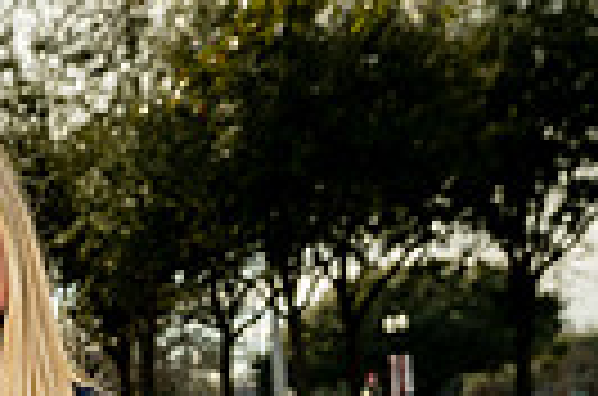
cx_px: 40
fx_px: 2303
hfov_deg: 14.6
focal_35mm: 139
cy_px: 972
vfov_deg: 8.8
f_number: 6.3
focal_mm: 41
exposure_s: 1/250
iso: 100
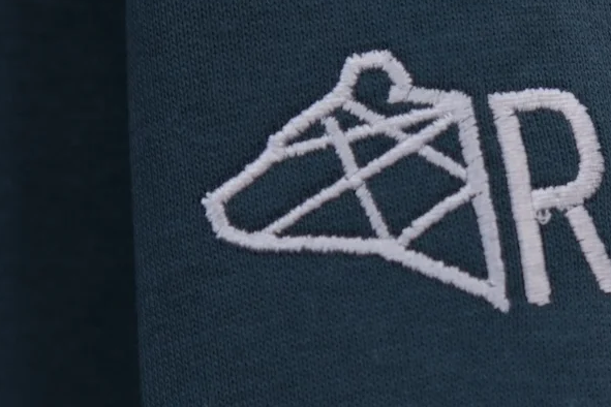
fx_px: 5074
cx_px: 692
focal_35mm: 299
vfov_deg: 4.6
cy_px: 259
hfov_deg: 6.9
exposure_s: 1/180
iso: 400
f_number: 2.8
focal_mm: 61.5
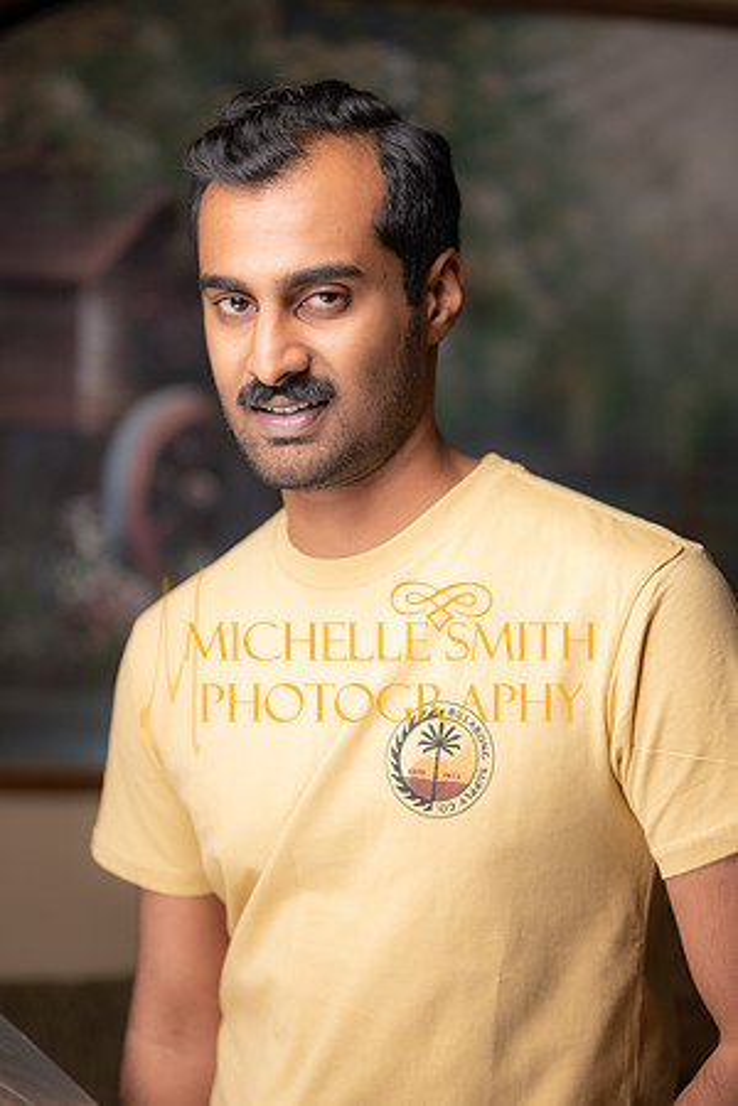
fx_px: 2614
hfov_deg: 16.1
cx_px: 369
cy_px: 553
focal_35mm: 85
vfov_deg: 23.9
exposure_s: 1/200
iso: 100
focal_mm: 85
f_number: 2
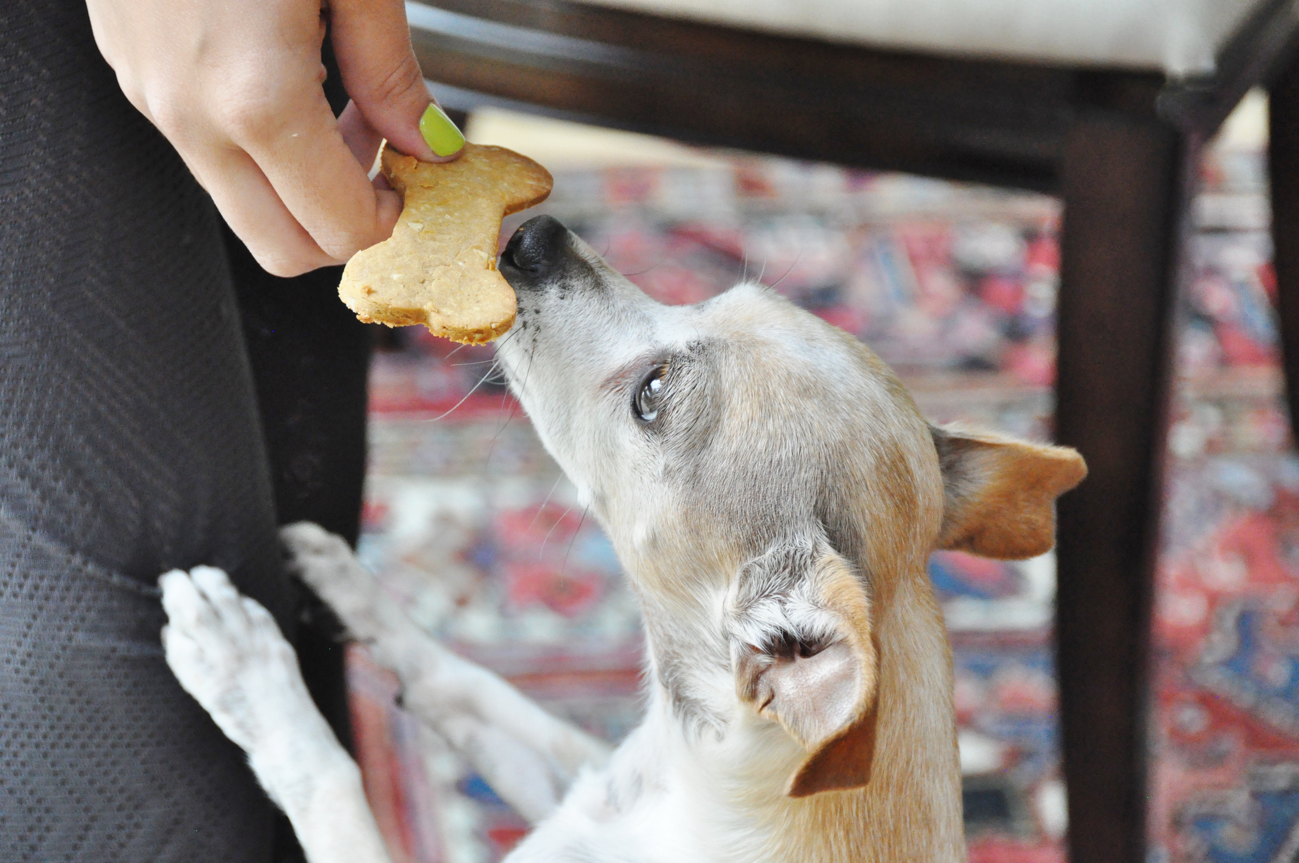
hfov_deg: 14.4
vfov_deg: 9.6
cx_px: 650
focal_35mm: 142
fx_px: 5136
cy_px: 432
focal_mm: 95
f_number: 5.6
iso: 2000
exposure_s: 1/200
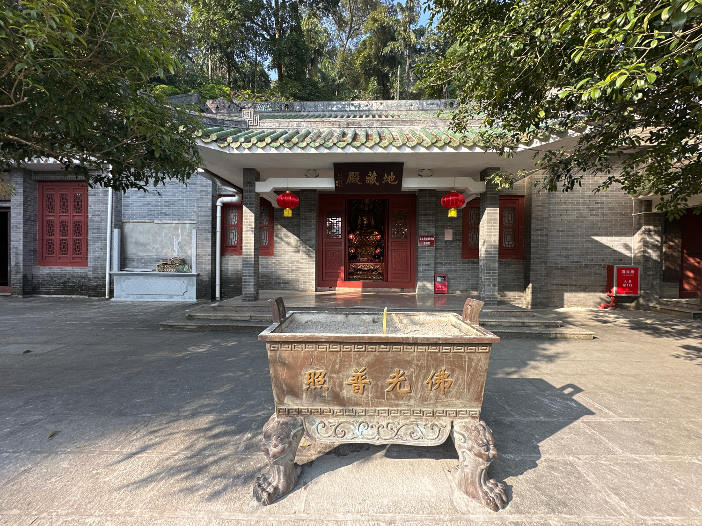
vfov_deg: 85.7
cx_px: 351
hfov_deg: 102.1
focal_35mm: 14
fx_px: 284
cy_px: 263
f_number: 2.2
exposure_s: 1/326
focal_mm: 2.22
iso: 40
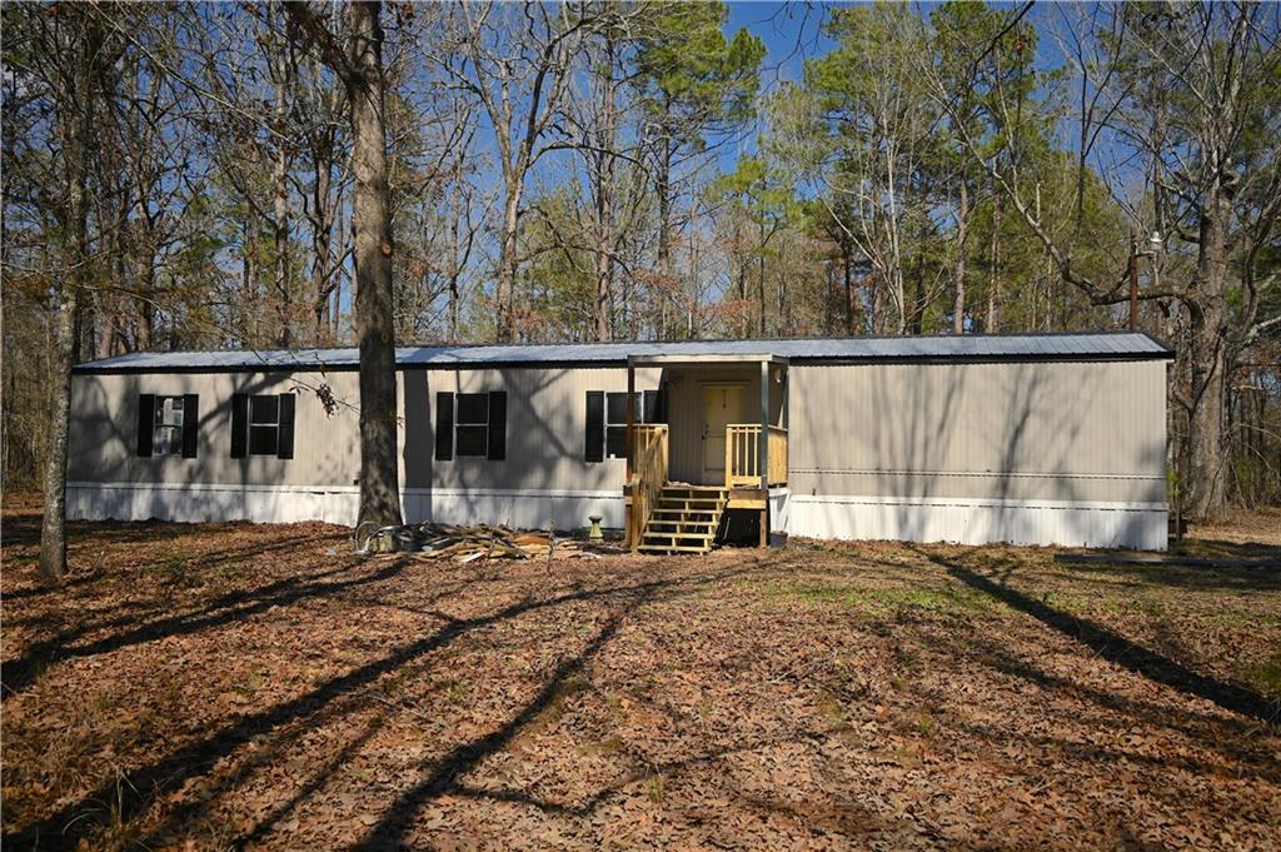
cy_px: 426
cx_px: 640
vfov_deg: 43.5
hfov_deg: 62.0
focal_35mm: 30
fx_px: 1067
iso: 100
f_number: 4.8
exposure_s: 1/1250
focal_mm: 30
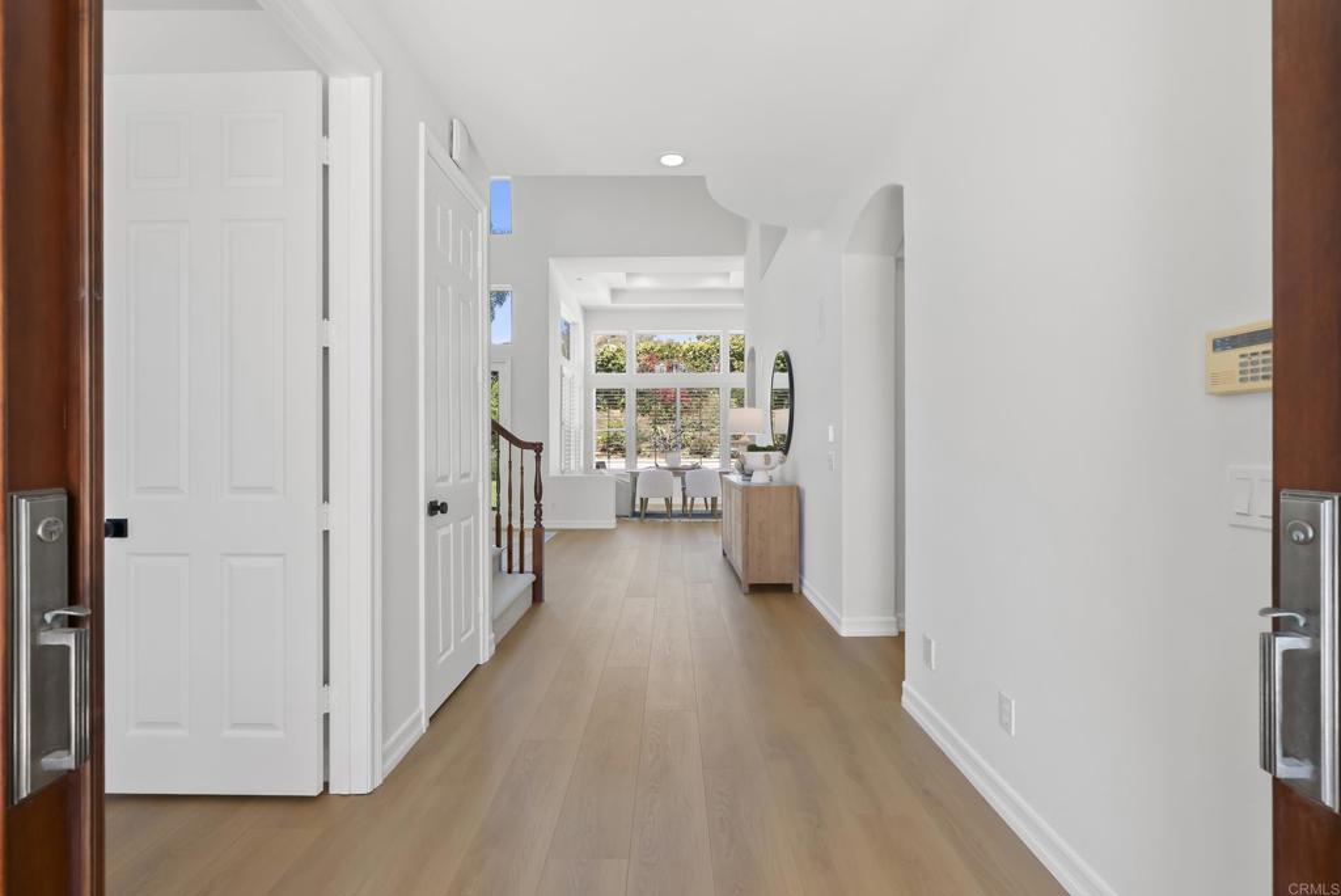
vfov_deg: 73.8
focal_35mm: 16
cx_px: 670
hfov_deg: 96.7
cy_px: 448
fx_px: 596
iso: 500
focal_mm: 16
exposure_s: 1/15
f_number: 9
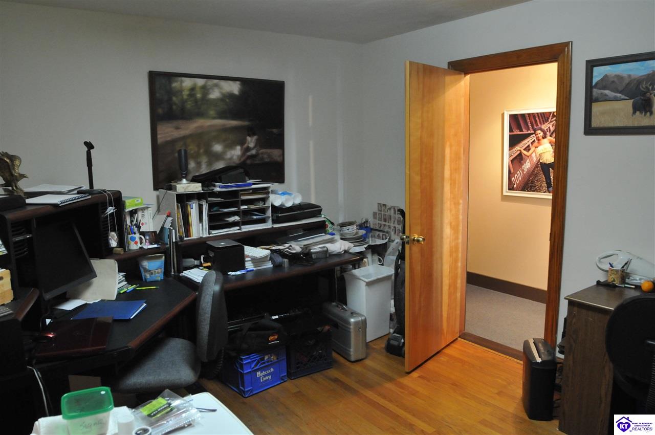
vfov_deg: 50.3
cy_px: 218
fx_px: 463
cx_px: 328
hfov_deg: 70.5
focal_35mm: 26
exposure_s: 1/30
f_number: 4
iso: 1600
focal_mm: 17
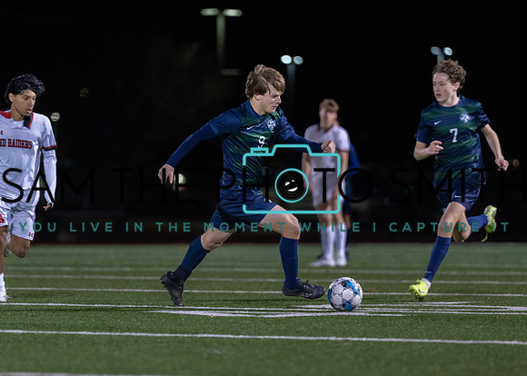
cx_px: 200
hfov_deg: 7.2
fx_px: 4204
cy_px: 204
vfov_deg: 5.1
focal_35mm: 281
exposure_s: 1/1000
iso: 2500
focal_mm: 200
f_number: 2.8
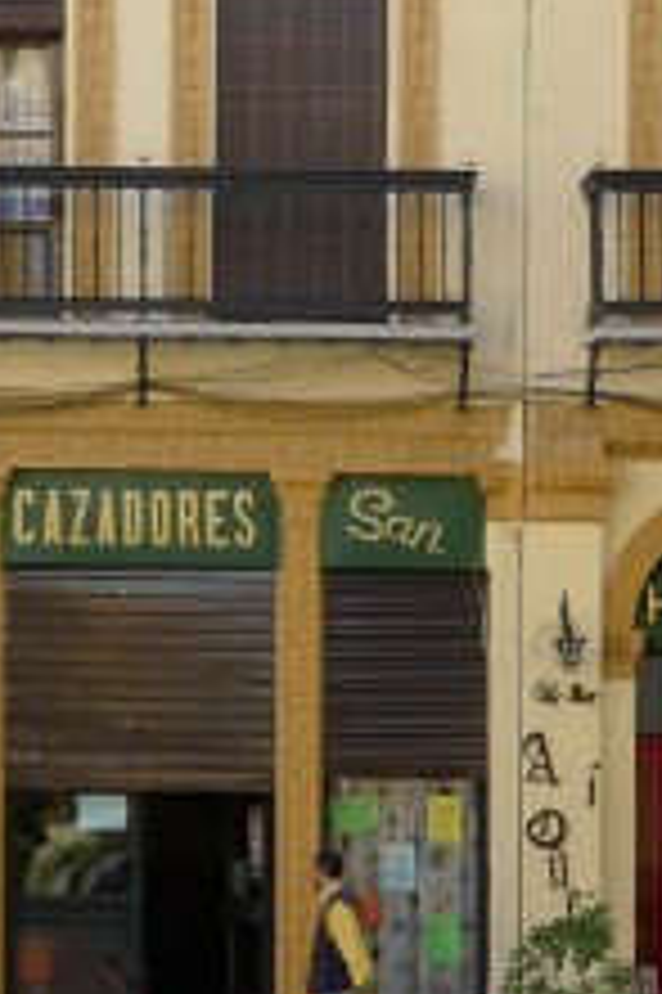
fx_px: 4006
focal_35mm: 145
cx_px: 248
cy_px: 841
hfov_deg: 9.4
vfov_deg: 14.1
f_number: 2.8
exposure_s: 1/250
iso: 80
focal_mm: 8.5
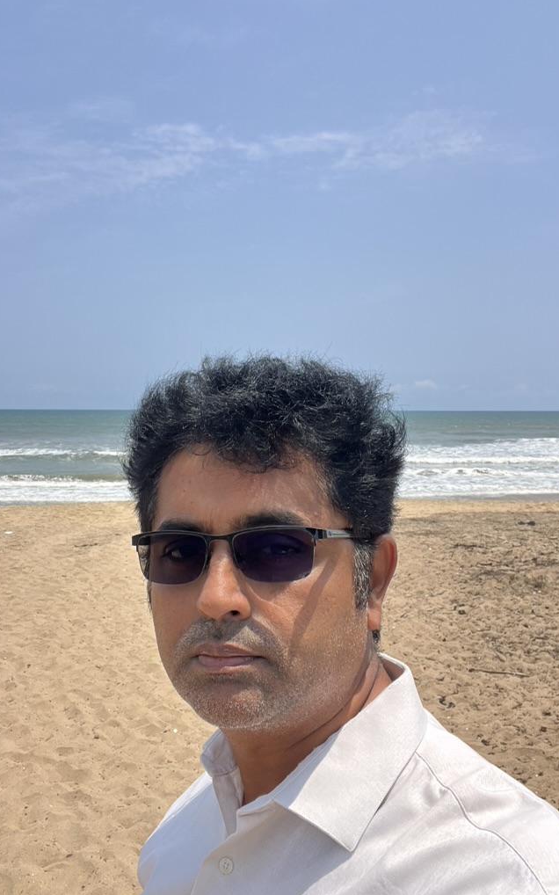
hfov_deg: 39.3
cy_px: 447
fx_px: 780
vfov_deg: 59.7
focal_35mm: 32
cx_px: 233
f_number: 2.2
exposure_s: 1/871
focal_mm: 2.71
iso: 32
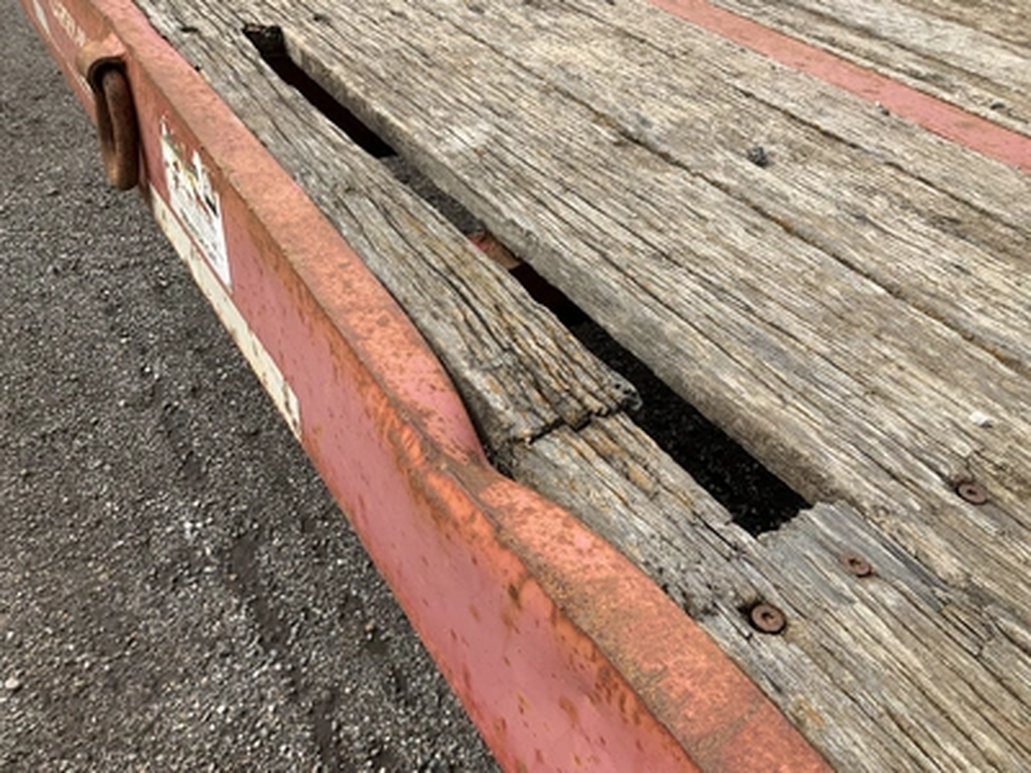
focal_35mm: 29
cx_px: 516
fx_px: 864
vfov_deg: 48.2
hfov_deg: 61.7
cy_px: 386
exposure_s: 1/1144
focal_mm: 3
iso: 25
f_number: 1.8
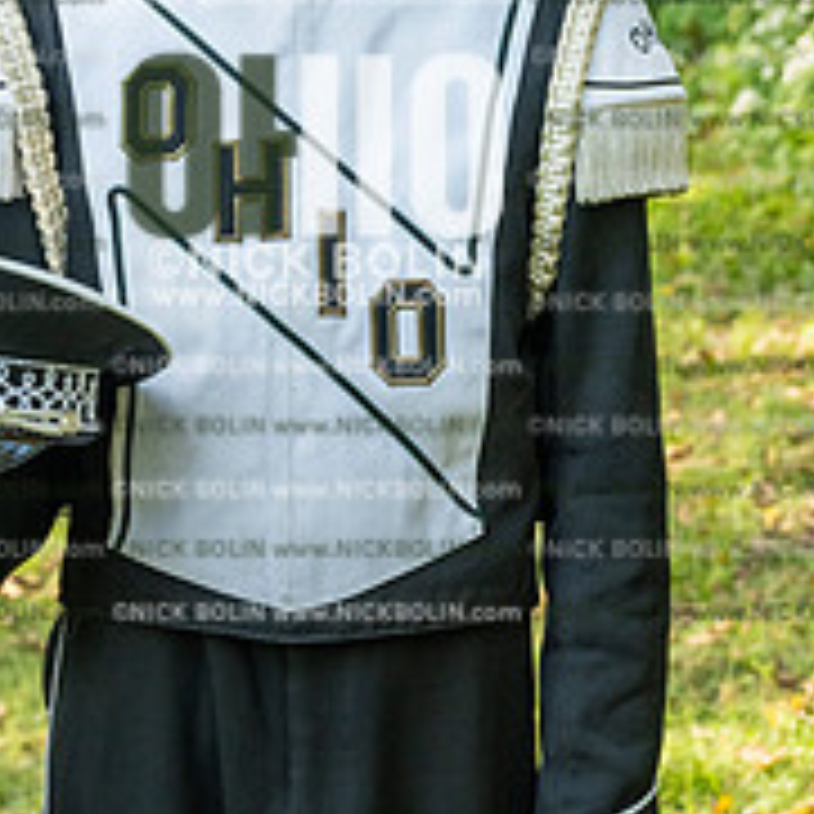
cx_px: 315
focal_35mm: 112
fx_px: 2980
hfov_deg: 15.5
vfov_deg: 15.5
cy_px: 180
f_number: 5.6
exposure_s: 1/800
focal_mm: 53
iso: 1250
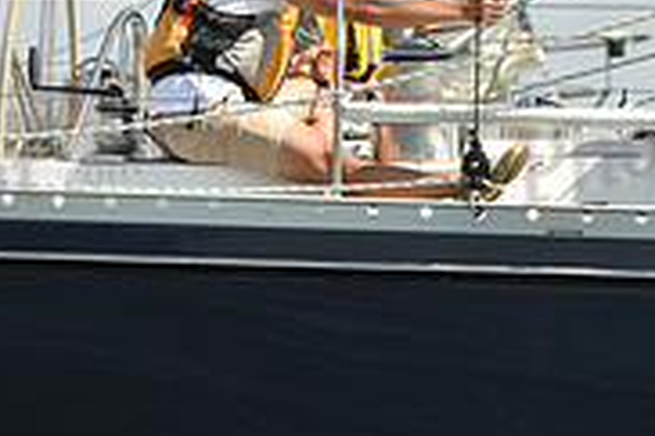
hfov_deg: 3.2
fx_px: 11616
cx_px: 331
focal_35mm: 639
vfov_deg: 2.1
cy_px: -23
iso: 320
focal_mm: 200
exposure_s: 1/1000
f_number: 8
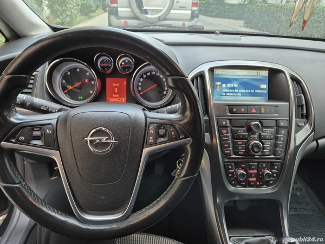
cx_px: 162
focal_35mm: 23
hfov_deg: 73.9
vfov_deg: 58.9
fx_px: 216
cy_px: 122
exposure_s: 1/56
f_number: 1.8
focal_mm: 5.4
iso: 320
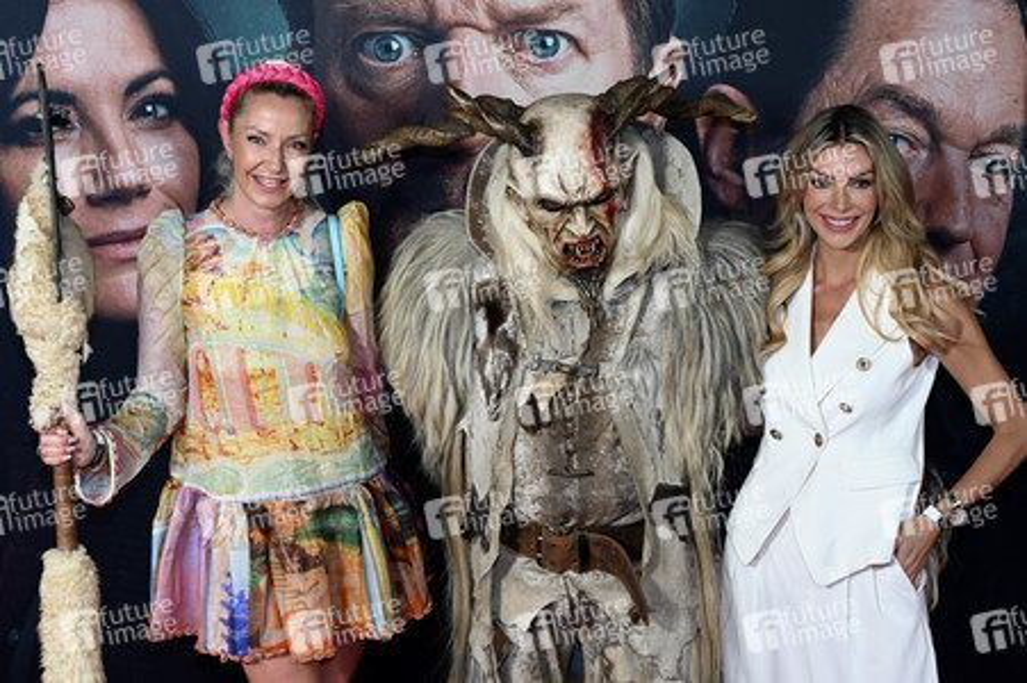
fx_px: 1454
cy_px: 342
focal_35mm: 51
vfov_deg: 26.4
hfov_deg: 38.9
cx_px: 514
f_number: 5.6
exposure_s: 1/100
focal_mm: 51
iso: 1250
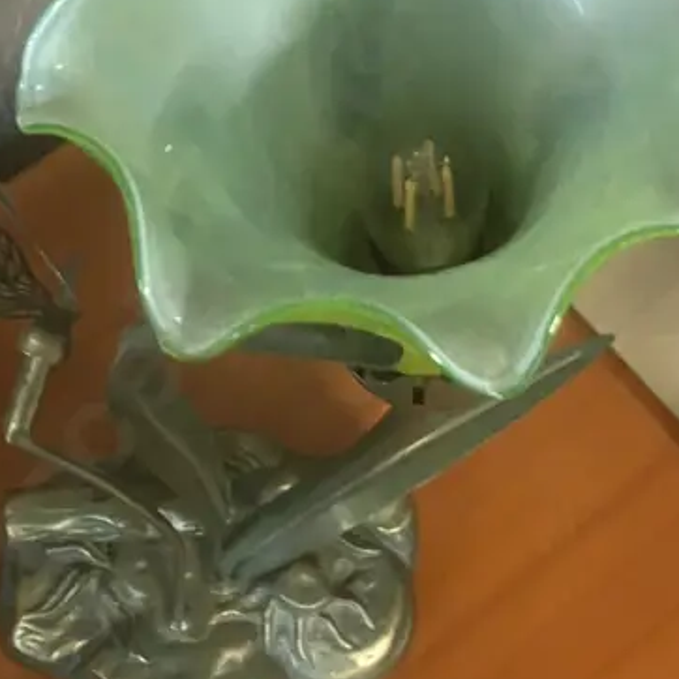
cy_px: 77
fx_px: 1553
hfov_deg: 24.6
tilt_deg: -59.0
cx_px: 368
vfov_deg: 24.0
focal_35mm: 70
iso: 400
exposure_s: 1/33
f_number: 1.8
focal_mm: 3.99
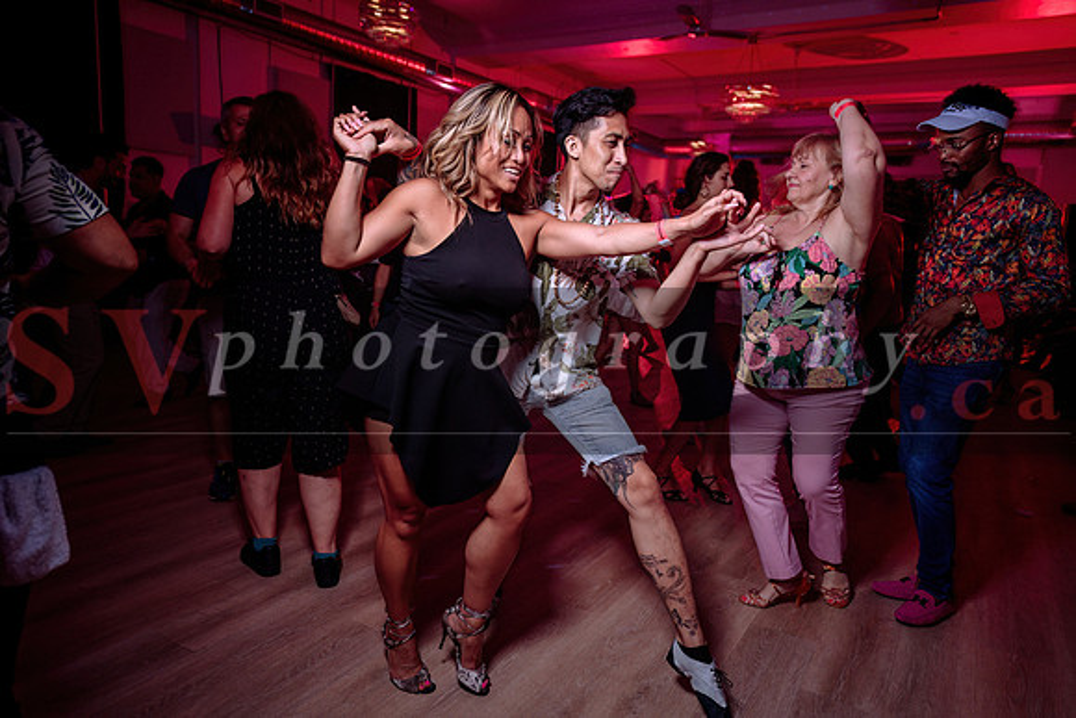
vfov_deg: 53.2
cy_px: 359
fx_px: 717
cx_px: 538
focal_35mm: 24
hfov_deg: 73.7
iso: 800
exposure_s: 1/50
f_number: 3.2
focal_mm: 24
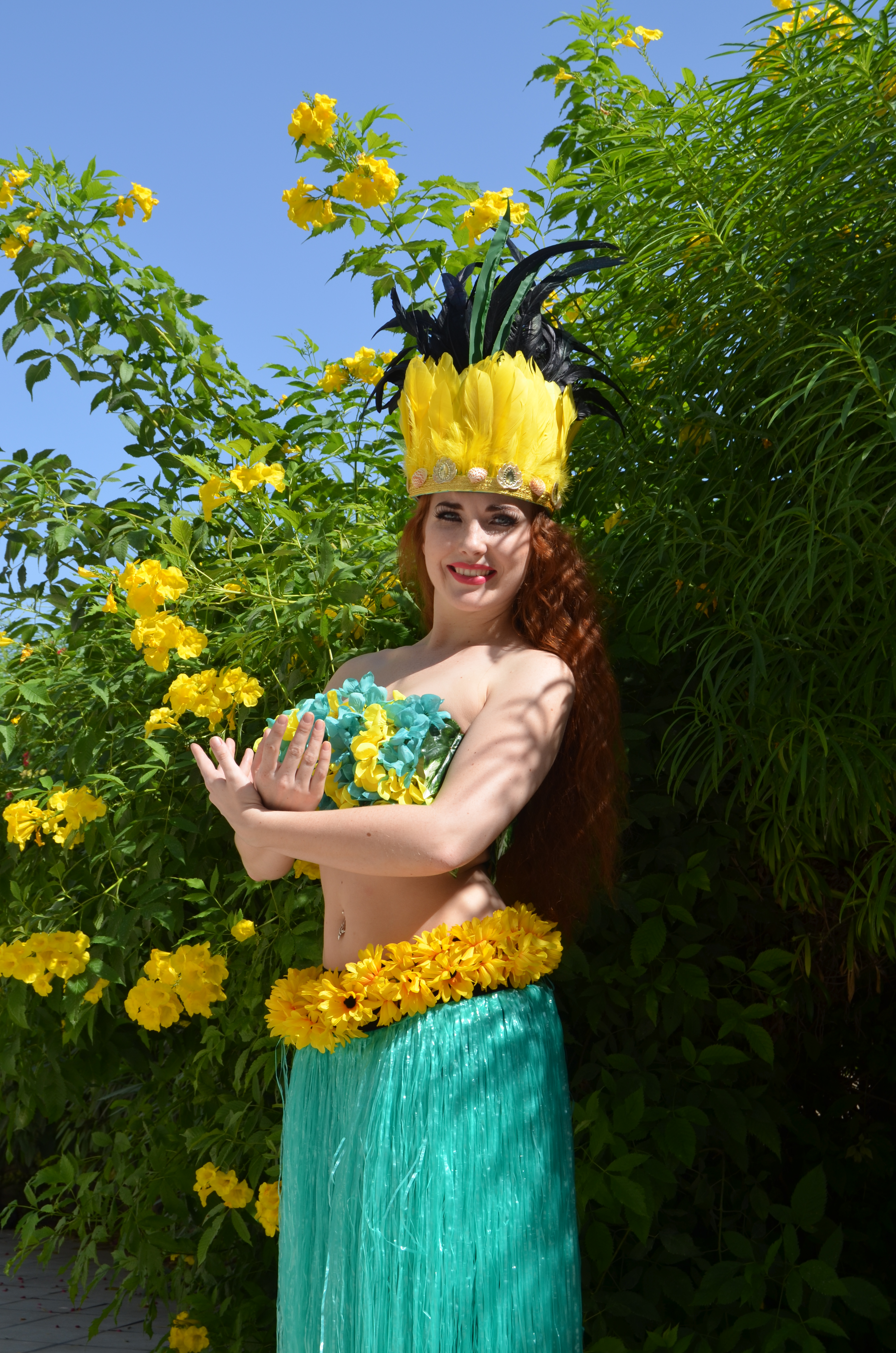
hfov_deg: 29.7
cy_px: 676
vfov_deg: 43.7
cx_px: 448
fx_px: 1687
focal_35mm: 45
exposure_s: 1/250
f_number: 8
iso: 140
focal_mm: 30
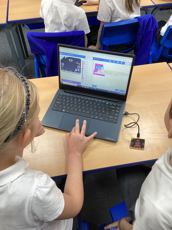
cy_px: 115
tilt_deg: -52.2
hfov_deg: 45.4
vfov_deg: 58.4
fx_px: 205
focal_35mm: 31
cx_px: 86
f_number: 2.4
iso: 80
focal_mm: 3.3
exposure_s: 1/50
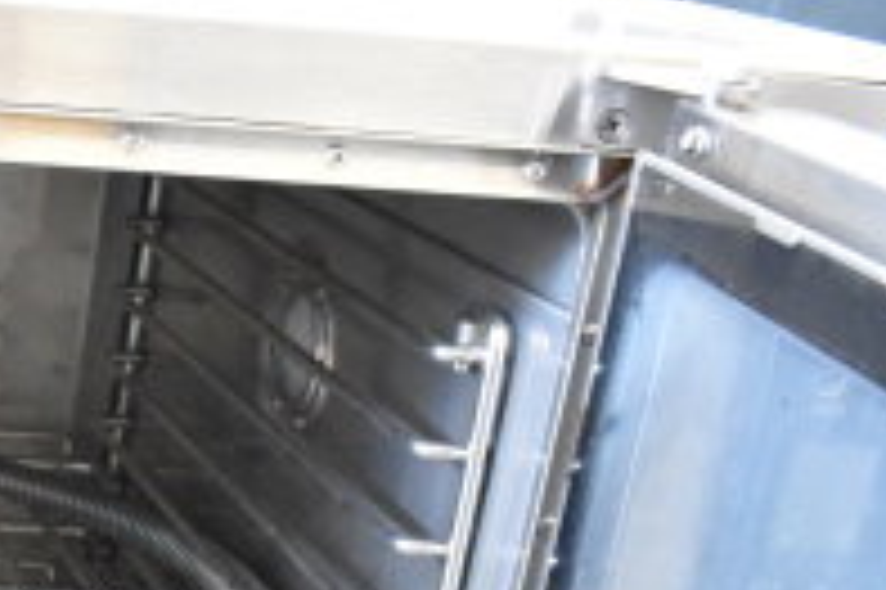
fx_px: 2287
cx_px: -445
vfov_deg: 14.2
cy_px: 736
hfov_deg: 19.2
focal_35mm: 93
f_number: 5
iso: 6400
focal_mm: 20
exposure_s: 1/100
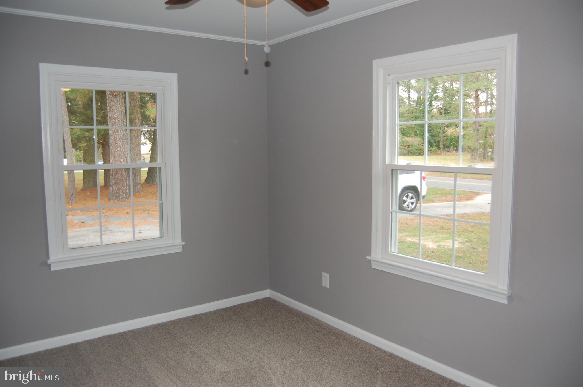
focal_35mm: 27
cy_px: 194
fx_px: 437
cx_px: 292
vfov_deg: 47.8
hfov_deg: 67.4
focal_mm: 18
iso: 400
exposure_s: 1/60
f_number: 3.5
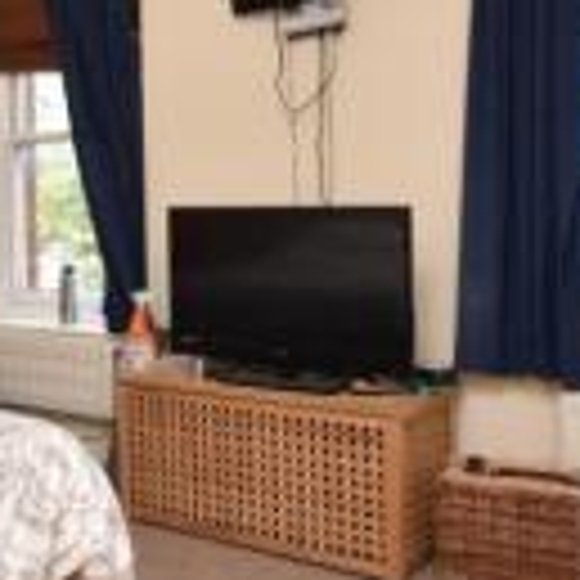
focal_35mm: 47
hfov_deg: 32.9
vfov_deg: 35.8
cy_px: 209
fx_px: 891
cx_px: -9
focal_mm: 10
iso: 400
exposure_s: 1/60
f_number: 9
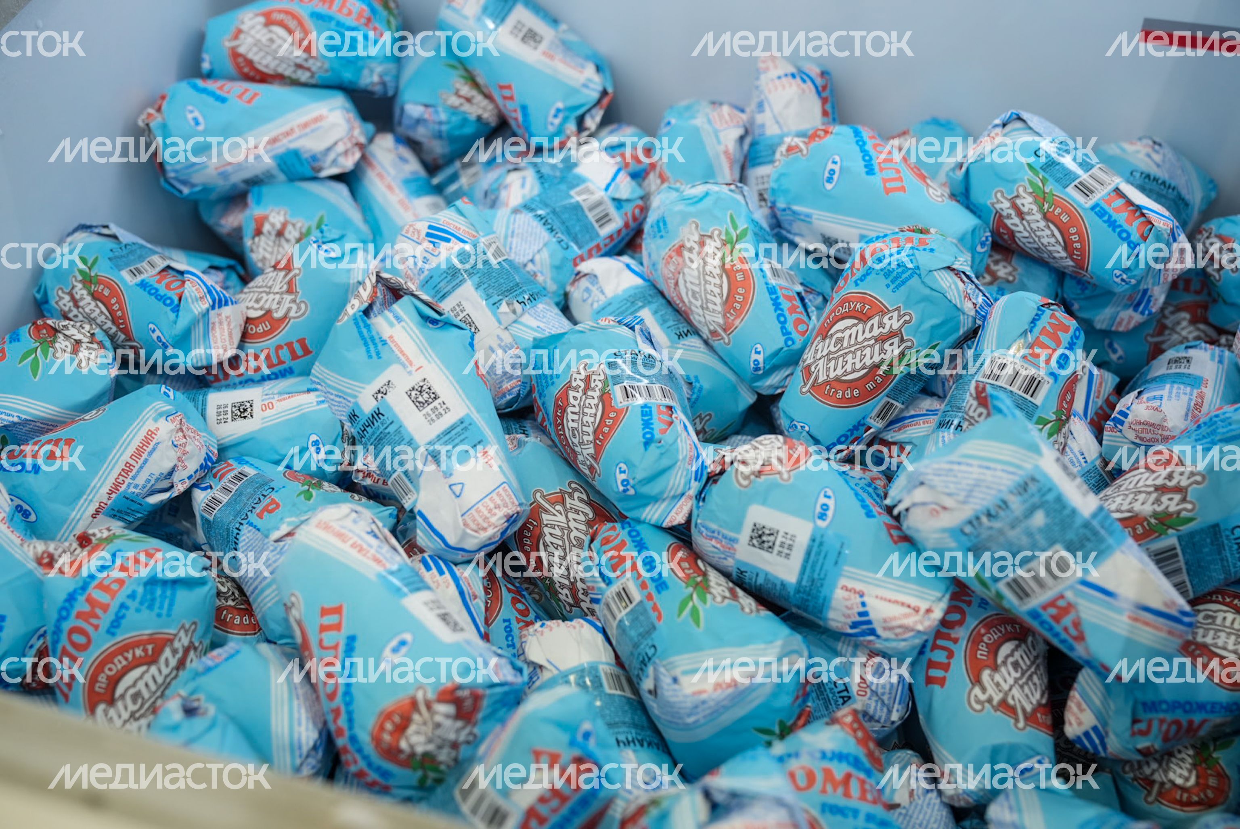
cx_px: 620
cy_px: 414
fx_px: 1413
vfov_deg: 32.7
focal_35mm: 41
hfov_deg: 47.4
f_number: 4
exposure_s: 1/250
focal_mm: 41
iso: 1000
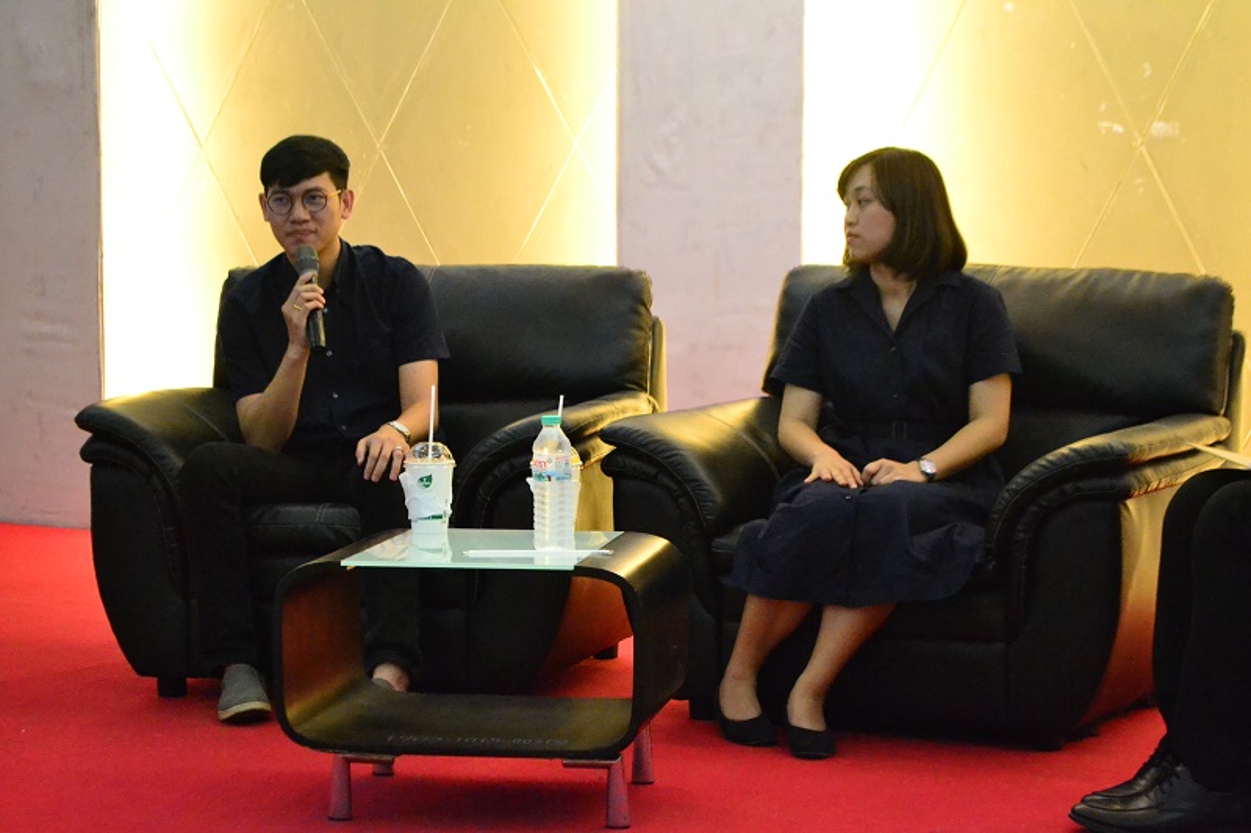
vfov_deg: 16.5
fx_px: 2866
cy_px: 416
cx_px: 626
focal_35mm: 82
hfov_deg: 24.6
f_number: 5.6
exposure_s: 1/60
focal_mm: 55
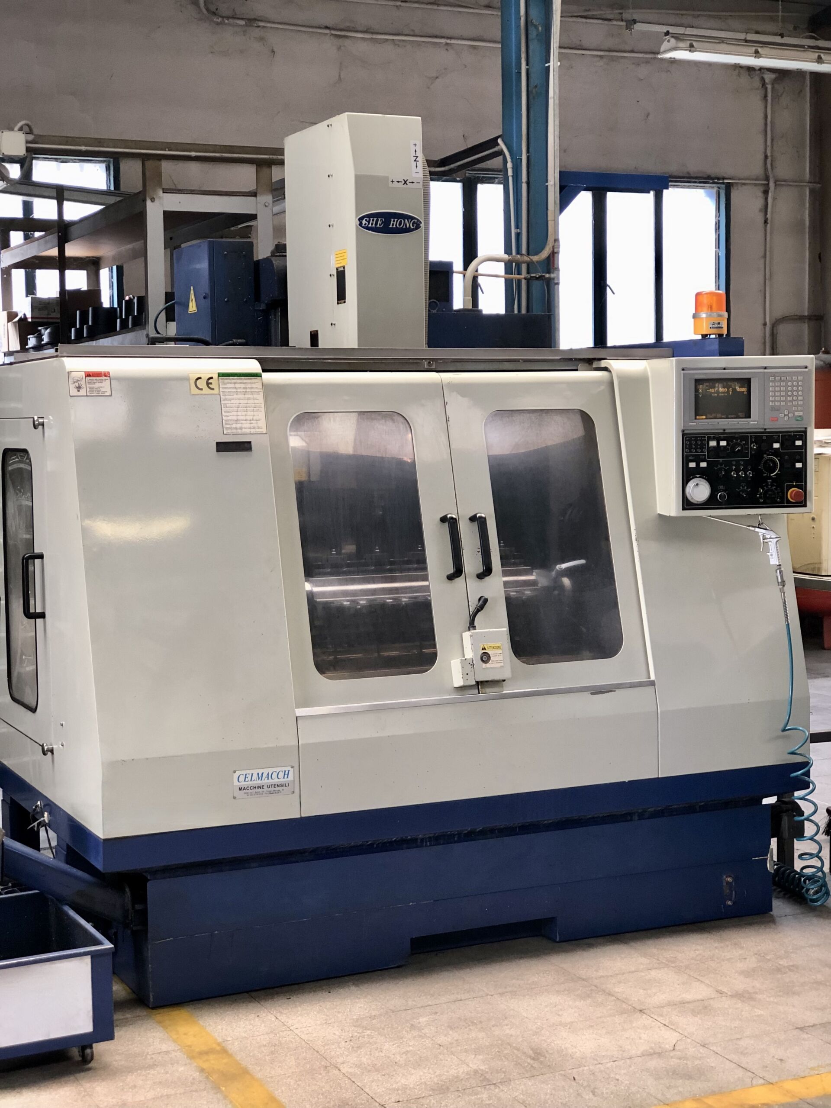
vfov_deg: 33.8
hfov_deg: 25.7
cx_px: 416
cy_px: 554
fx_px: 1824
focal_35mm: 57
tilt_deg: -5.9
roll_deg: +1.2
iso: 64
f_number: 2.8
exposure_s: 1/33
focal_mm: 6.6
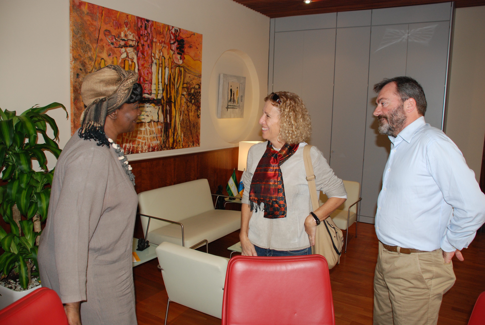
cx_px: 242
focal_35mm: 27
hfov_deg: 67.3
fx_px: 364
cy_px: 162
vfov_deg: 48.0
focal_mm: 18
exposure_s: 1/60
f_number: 4
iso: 400
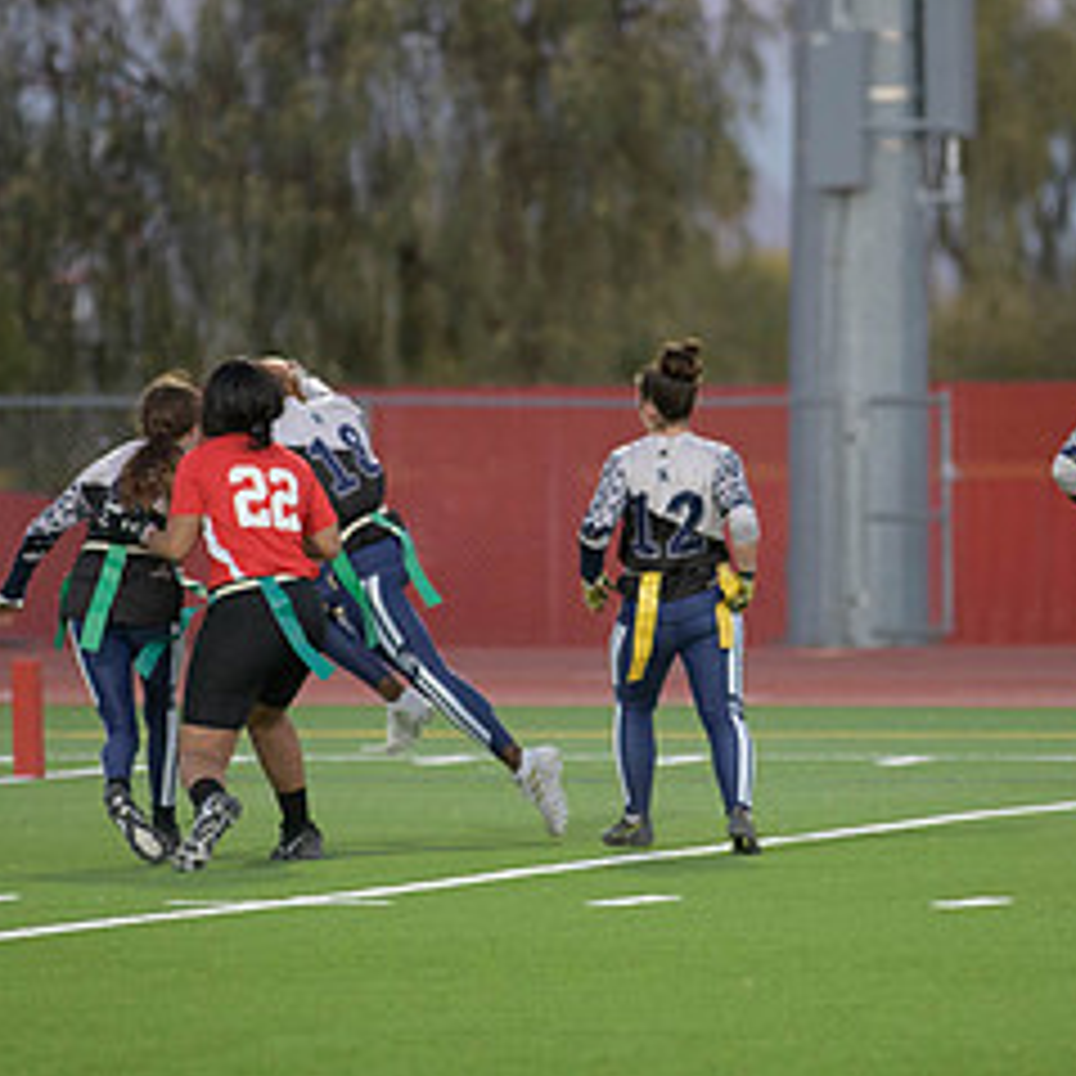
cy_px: 470
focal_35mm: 371
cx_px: 648
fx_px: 13047
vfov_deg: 4.7
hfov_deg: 4.7
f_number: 2.8
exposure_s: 1/640
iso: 1600
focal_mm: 180
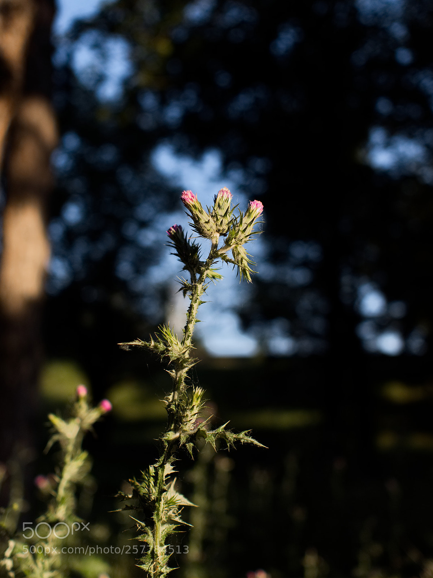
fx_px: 567
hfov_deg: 41.8
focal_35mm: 34
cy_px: 289
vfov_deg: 54.0
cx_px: 216
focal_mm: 17
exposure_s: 1/1600
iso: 160
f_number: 2
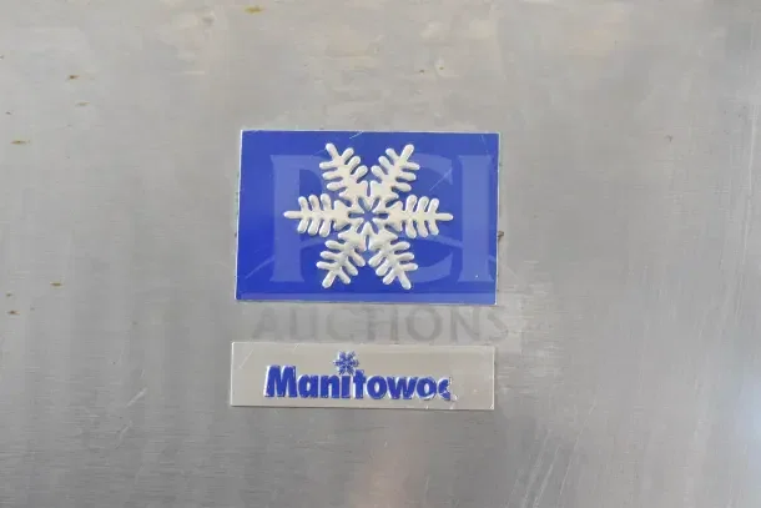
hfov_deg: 24.6
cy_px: 254
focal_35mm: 82
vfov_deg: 16.6
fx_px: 1744
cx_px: 380
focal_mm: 55
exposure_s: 1/125
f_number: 5.6
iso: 6400
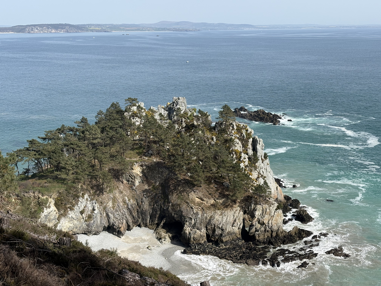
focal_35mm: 52
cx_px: 190
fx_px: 572
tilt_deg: -11.0
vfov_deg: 28.0
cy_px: 143
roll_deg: +0.7
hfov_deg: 36.8
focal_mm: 5.96
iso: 40
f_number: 1.6
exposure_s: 1/2865
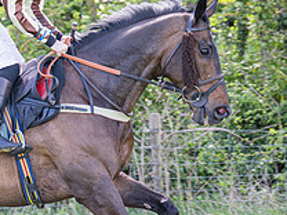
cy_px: 153
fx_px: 1816
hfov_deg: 9.0
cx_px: -26
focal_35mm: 219
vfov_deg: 6.8
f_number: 4
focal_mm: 70
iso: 400
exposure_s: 1/640
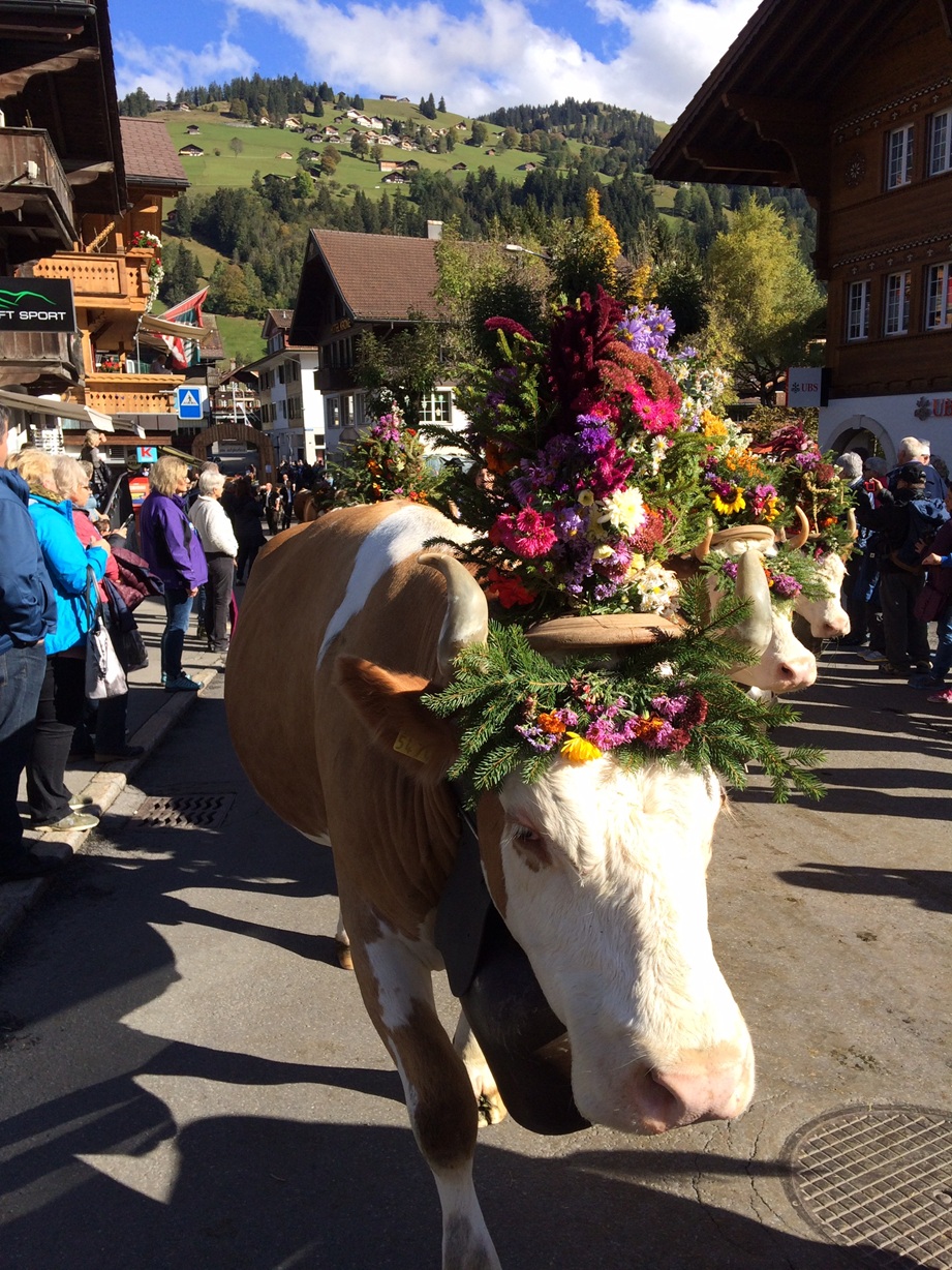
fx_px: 1063
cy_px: 635
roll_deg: +2.6
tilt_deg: -11.5
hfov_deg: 48.2
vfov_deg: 61.7
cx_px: 476
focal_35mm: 29
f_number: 2.2
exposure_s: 1/1414
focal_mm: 4.15
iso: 32
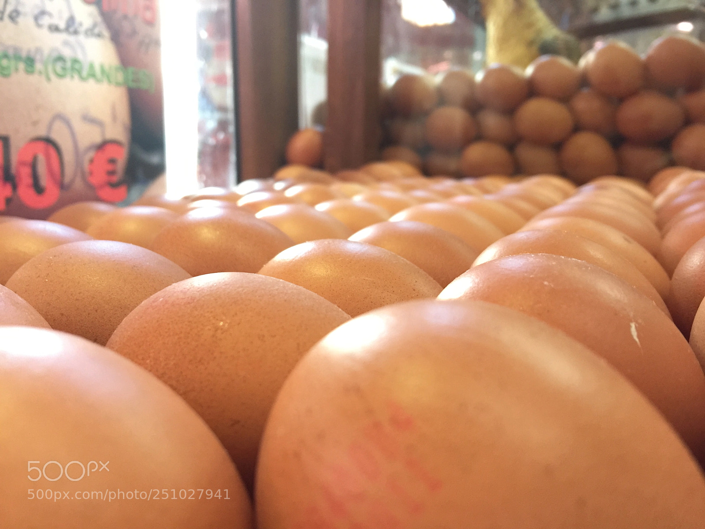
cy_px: 264
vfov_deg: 48.2
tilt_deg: -9.9
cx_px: 352
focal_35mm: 29
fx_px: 591
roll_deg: -1.5
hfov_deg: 61.7
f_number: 2.2
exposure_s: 1/17
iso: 125
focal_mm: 4.15
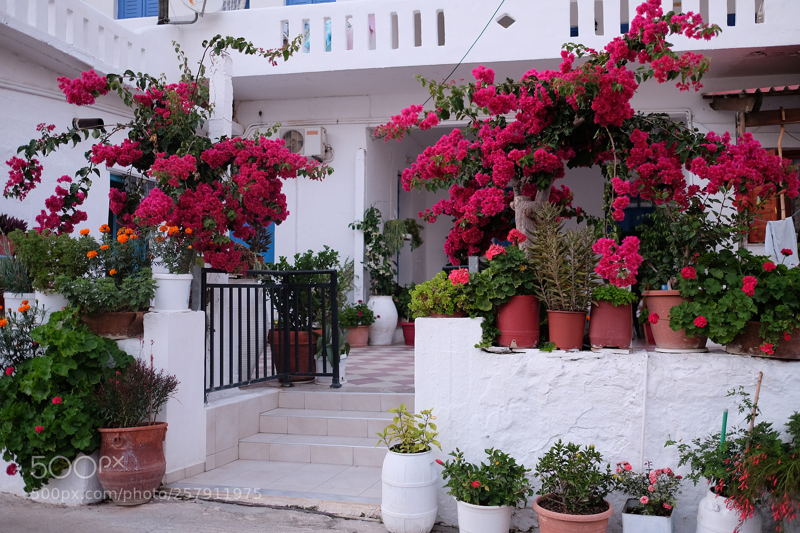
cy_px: 266
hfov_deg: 54.4
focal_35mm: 35
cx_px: 400
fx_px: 778
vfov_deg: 37.8
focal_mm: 23
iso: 400
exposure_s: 1/38
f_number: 1.6
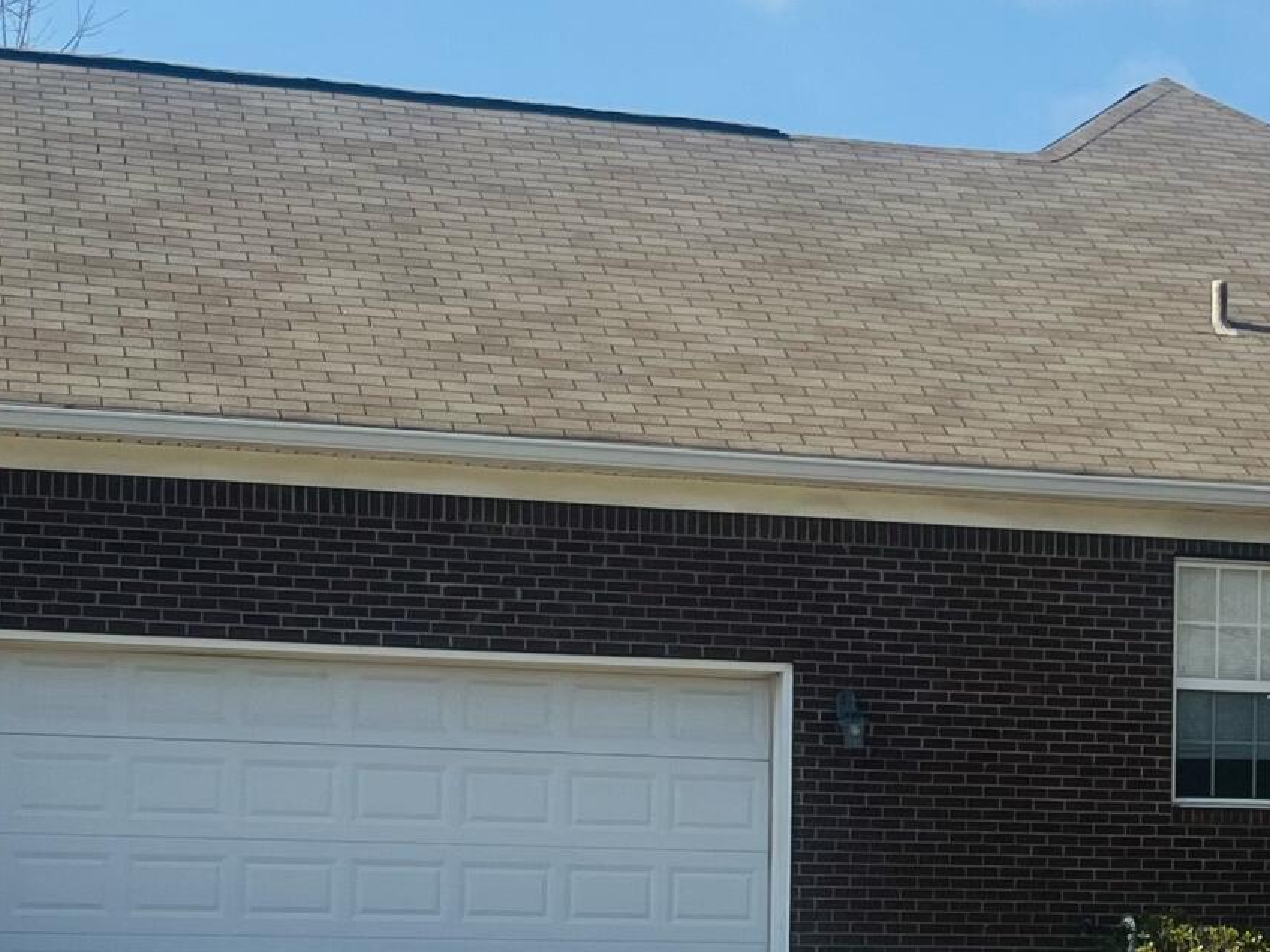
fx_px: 3375
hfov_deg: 20.9
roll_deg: -1.2
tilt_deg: -0.2
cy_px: 913
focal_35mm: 92
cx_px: 1129
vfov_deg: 15.8
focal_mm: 5.1
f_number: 1.6
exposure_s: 1/2967
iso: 50
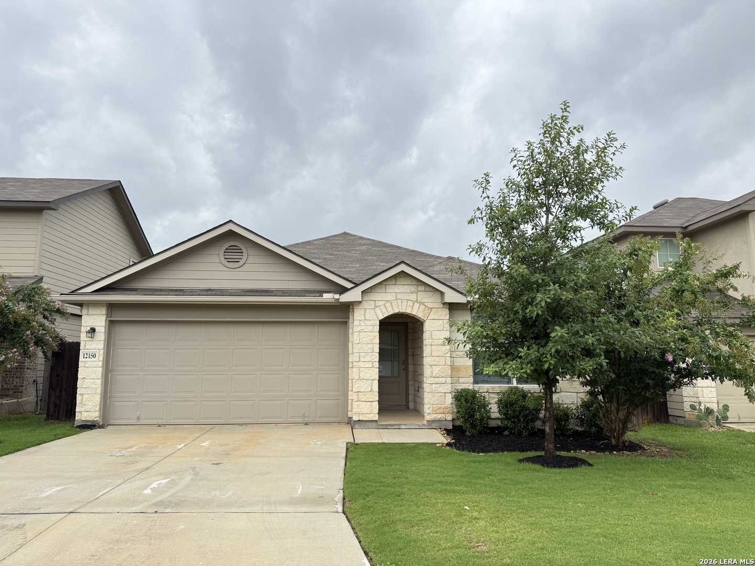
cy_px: 283
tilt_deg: +8.4
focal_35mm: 24
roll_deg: -0.1
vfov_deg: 56.8
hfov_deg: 71.6
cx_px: 378
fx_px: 523
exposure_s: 1/1464
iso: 80
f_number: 1.78
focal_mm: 6.76
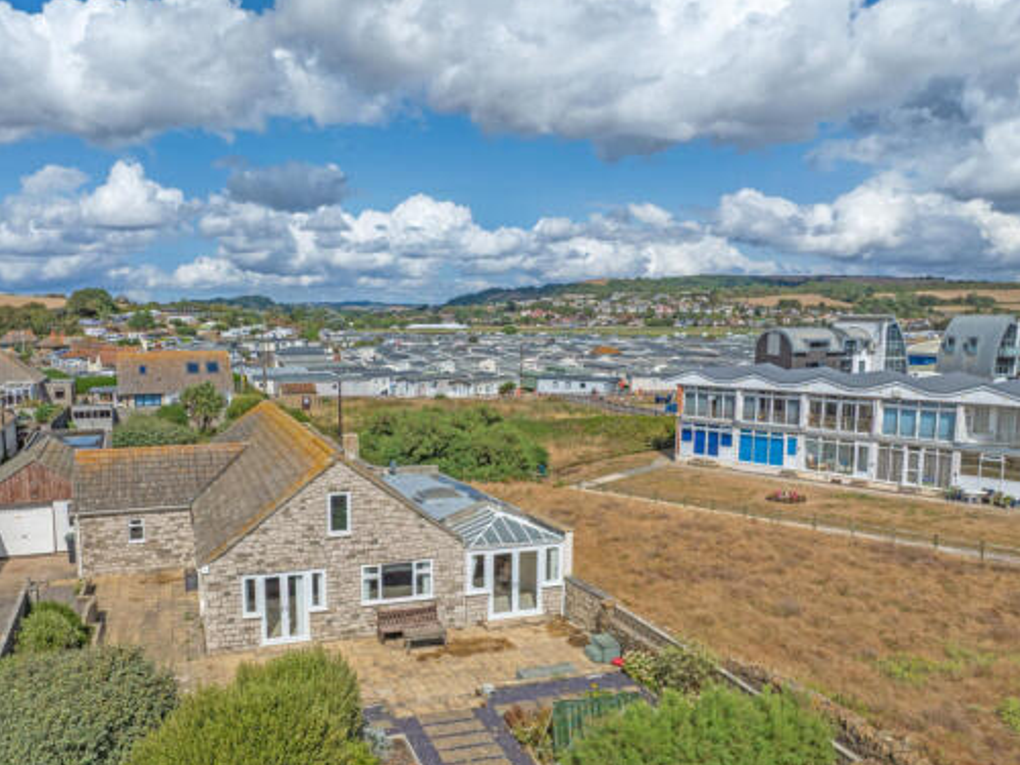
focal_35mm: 28
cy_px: 438
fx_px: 825
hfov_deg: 63.1
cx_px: 429
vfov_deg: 49.6
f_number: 2.8
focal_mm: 12.29
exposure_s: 1/500
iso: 100
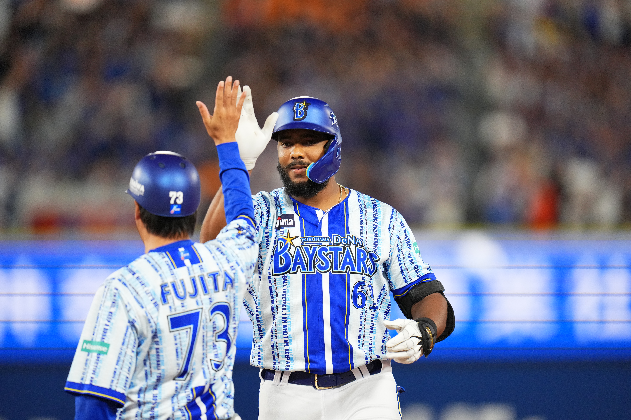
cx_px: 316
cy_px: 210
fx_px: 7011
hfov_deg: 5.2
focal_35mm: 400
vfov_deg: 3.4
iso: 4000
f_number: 2.8
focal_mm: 400
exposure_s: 1/2000
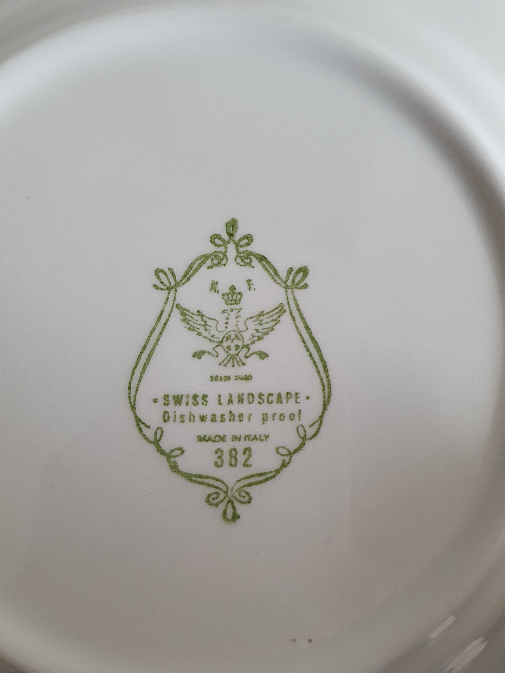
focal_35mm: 26
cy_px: 336
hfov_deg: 53.1
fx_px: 506
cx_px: 252
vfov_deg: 67.3
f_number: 1.5
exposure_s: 1/100
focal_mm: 4.32
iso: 320
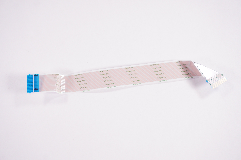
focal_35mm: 44
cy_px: 80
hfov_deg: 45.0
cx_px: 120
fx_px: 291
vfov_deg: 30.8
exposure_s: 1/200
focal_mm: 29
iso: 320
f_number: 5.6
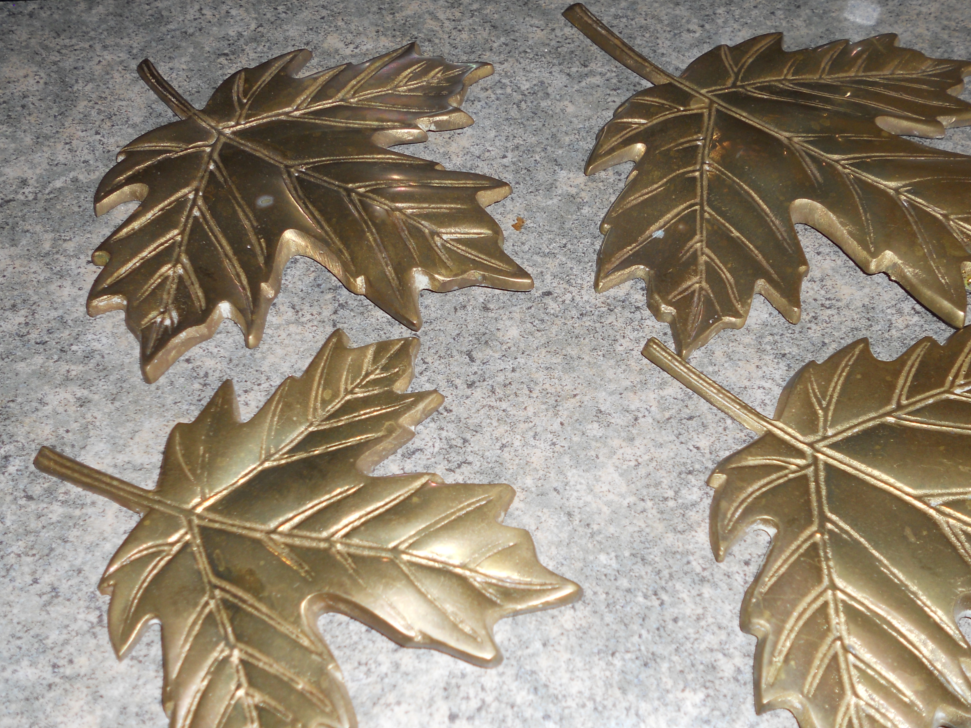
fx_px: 1038
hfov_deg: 50.1
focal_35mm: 37
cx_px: 531
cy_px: 415
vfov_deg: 38.6
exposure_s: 1/25
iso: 80
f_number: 3.5
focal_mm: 5.8
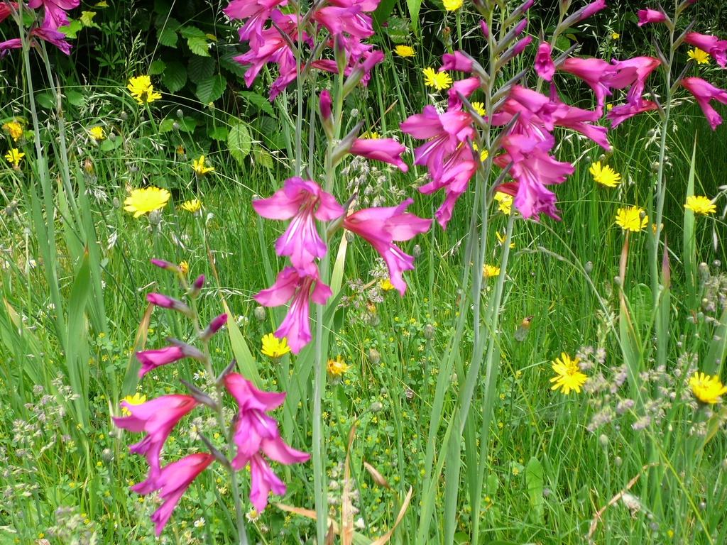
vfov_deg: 27.0
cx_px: 364
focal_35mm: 54
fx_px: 1134
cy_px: 272
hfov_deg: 35.5
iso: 100
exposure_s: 1/250
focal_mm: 8.8
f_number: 3.8
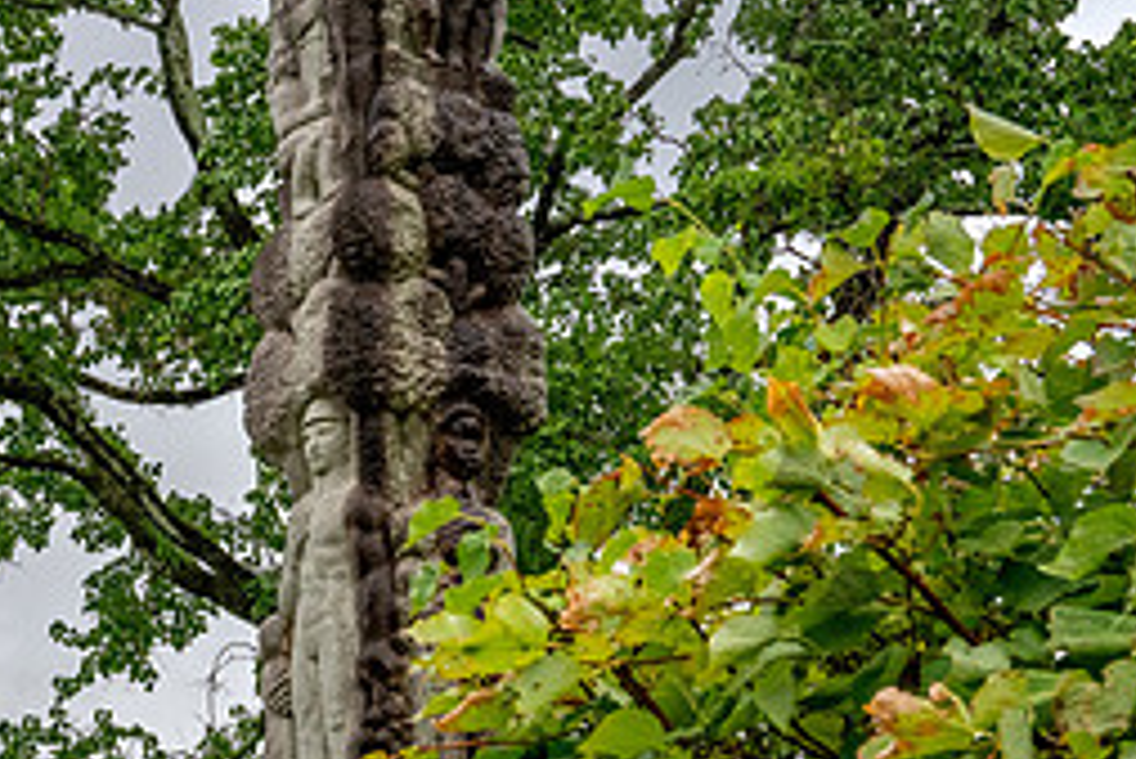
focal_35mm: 70
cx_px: -85
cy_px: 627
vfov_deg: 19.3
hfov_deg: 26.7
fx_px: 2210
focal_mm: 30.5
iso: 1600
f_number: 8
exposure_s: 1/640
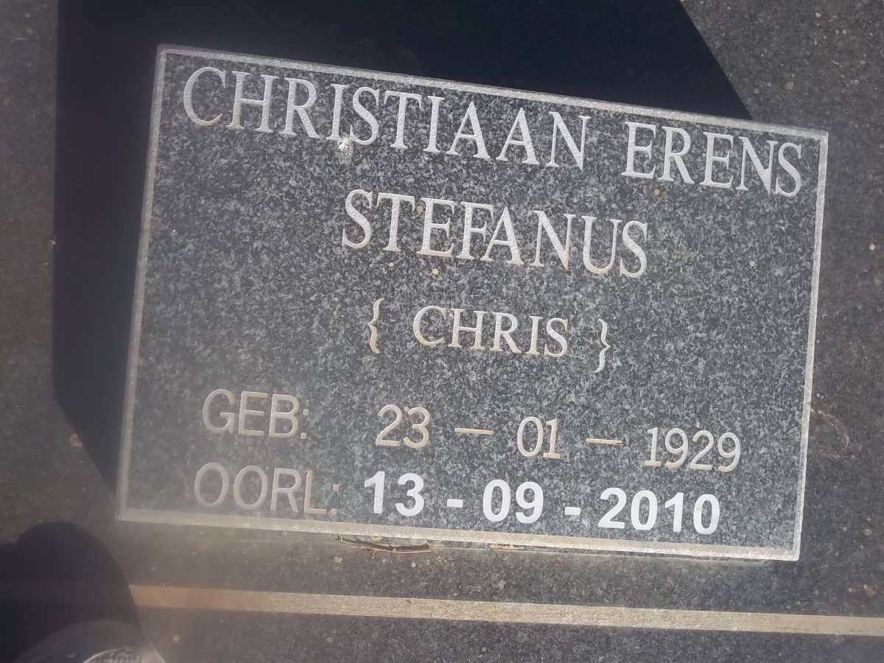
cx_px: 442
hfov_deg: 38.2
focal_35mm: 50
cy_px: 332
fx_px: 1277
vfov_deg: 29.1
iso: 80
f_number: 3.6
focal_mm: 8.8
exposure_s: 1/640
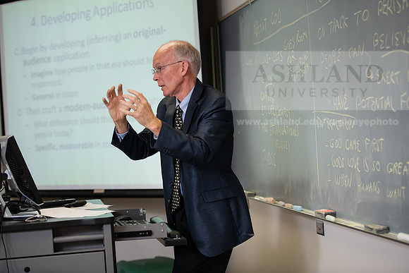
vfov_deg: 18.2
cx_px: 204
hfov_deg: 27.0
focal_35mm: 75
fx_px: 852
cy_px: 136
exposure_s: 1/200
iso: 640
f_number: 3.2
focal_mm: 75
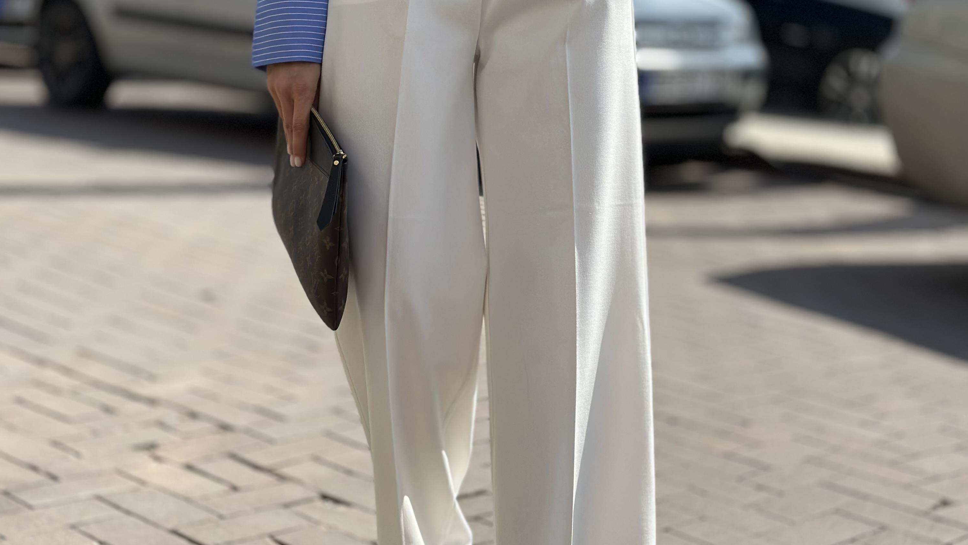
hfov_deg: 30.2
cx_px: 484
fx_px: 1797
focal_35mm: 70
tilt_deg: -3.7
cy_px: 165
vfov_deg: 17.2
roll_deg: -0.4
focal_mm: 6.86
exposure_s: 1/6211
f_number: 1.78
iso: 100
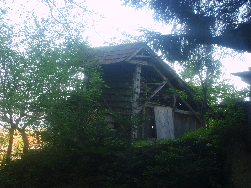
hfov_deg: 31.7
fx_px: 442
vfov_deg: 24.0
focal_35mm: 61
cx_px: 126
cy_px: 94
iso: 50
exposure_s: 1/45
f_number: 3.6
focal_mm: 10.3
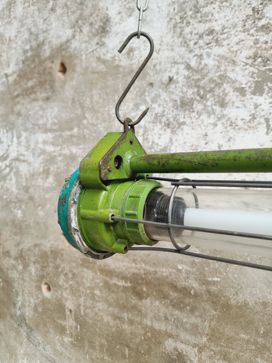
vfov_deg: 71.6
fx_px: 251
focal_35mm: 24
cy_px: 182
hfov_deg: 56.8
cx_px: 136
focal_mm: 6.7
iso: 160
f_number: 1.8
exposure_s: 1/100
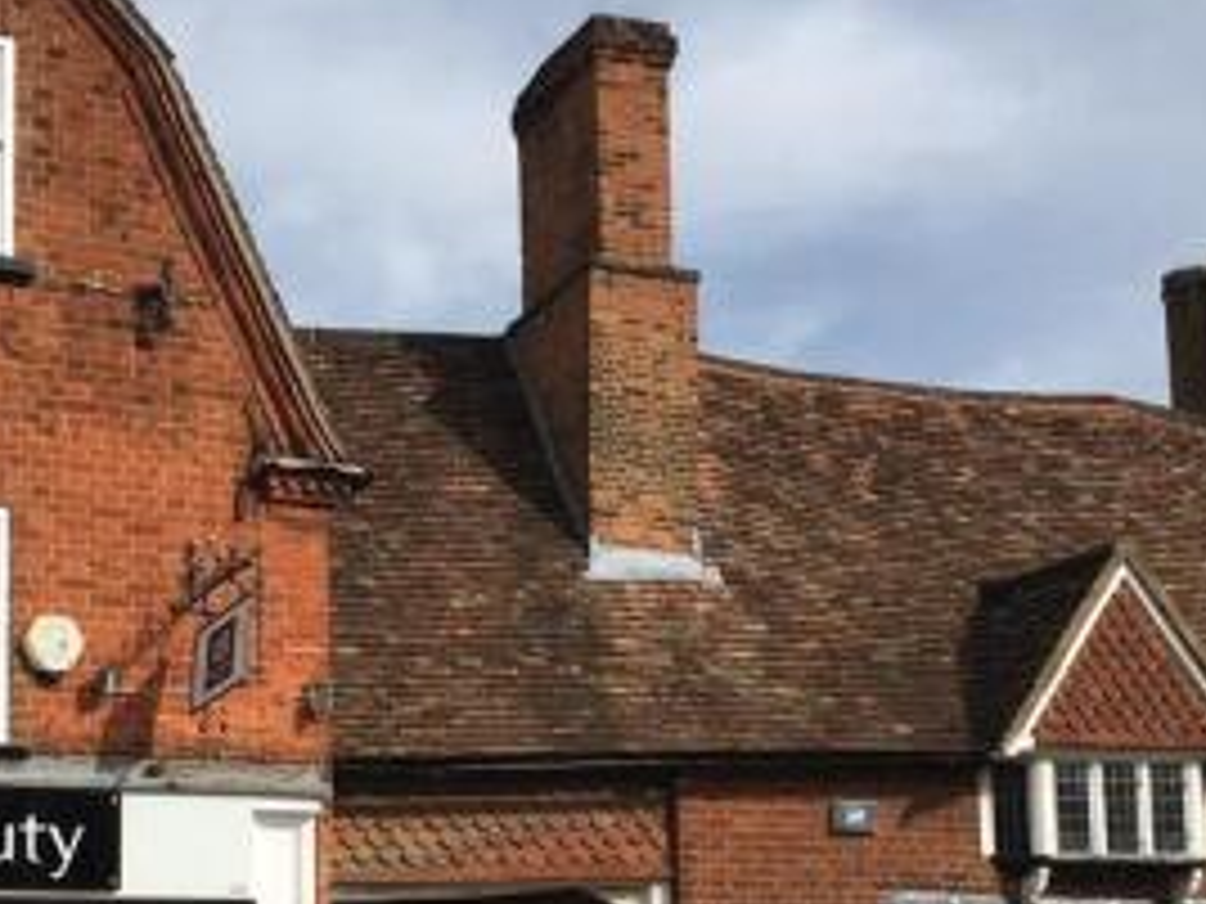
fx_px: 2195
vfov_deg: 23.0
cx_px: 461
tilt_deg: +9.0
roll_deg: +1.4
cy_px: 713
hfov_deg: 30.6
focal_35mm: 63
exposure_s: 1/2024
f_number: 2.2
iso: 25
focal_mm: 4.15
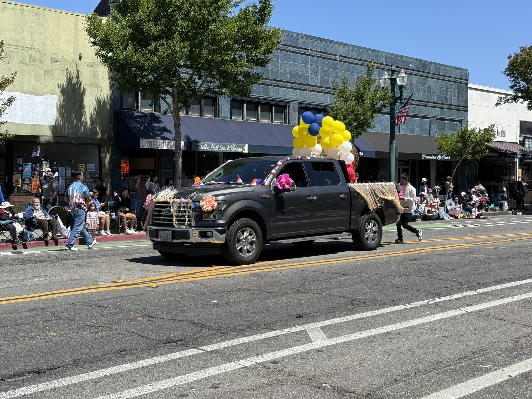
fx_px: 738
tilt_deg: -2.2
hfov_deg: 39.7
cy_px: 200
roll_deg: -0.1
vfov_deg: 30.3
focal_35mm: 48
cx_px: 266
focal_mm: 6.76
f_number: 1.78
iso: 64
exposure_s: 1/3096
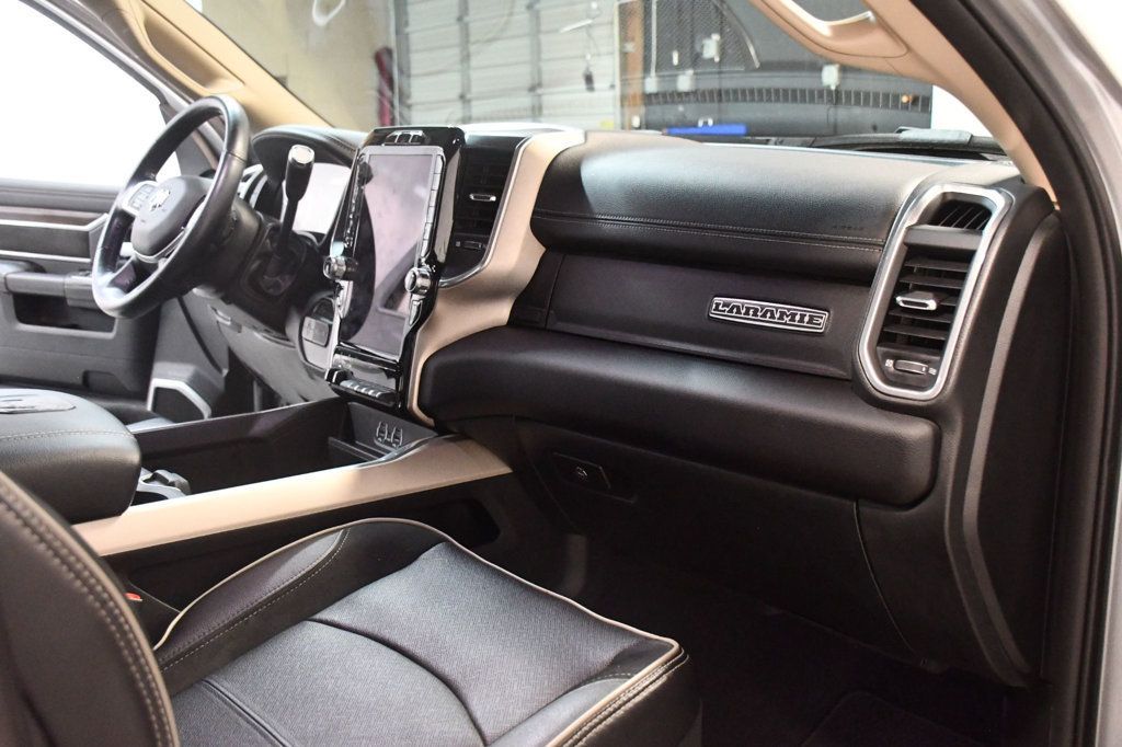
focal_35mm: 36
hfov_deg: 53.1
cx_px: 561
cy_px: 374
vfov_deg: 36.8
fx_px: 1122
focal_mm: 24
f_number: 3.8
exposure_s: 1/60
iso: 8000
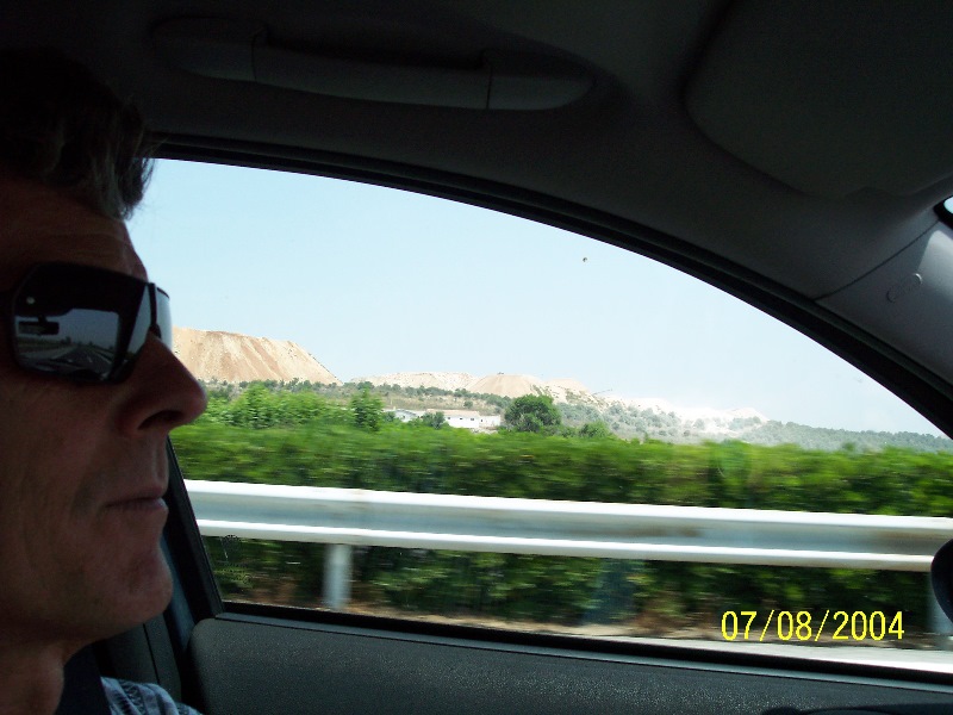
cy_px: 358
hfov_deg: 49.0
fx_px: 1046
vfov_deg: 37.7
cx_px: 476
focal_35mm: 38
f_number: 4.8
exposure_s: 1/350
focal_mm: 8
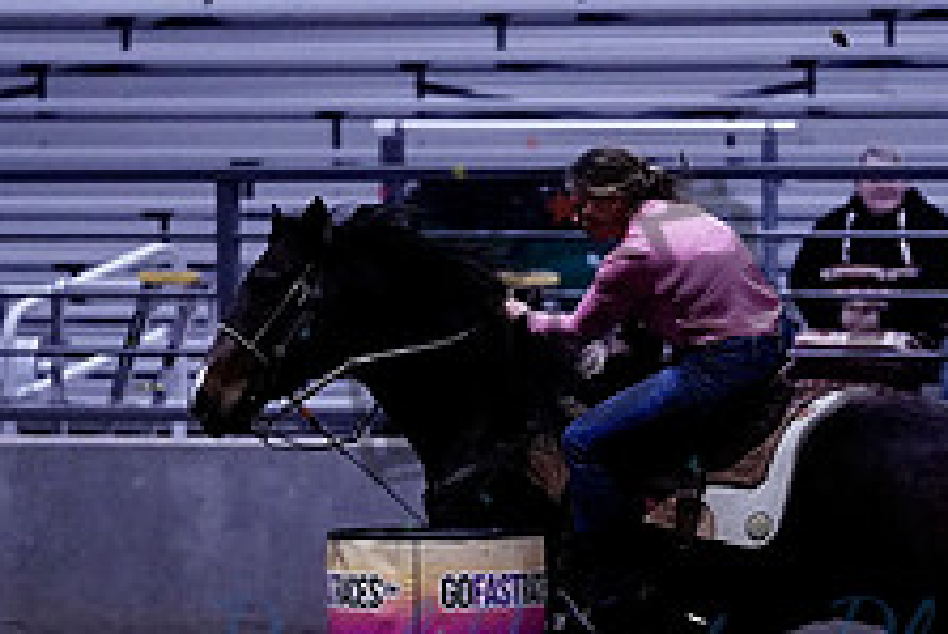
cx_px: 672
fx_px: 13728
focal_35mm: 521
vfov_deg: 2.6
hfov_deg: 4.0
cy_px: 436
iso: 12800
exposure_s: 1/1000
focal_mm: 200
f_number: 2.8
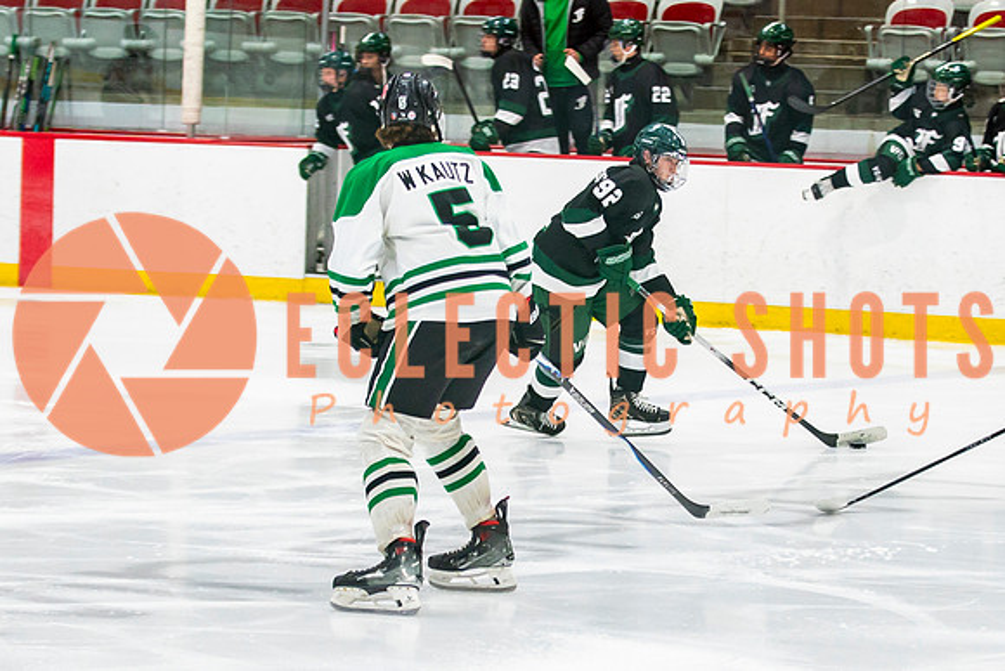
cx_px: 472
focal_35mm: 182
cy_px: 400
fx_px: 5073
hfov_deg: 11.3
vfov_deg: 7.6
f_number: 3.2
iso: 640
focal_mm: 70
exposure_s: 1/640
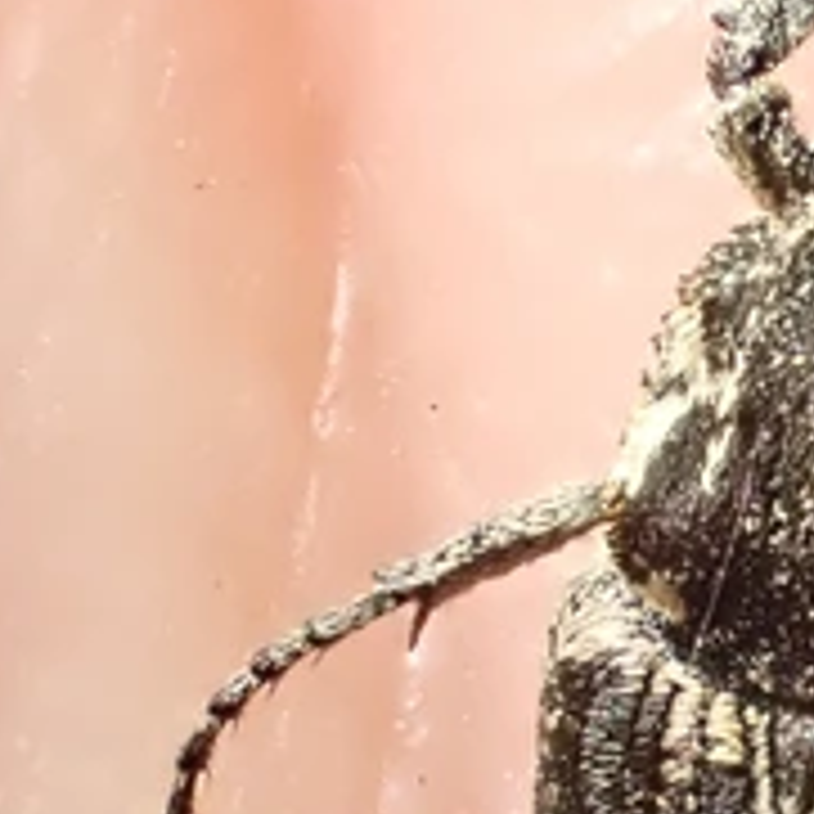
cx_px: 985
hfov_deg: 8.9
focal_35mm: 194
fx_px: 5161
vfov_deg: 9.0
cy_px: 697
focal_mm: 11.09
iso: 800
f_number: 5
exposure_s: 1/100
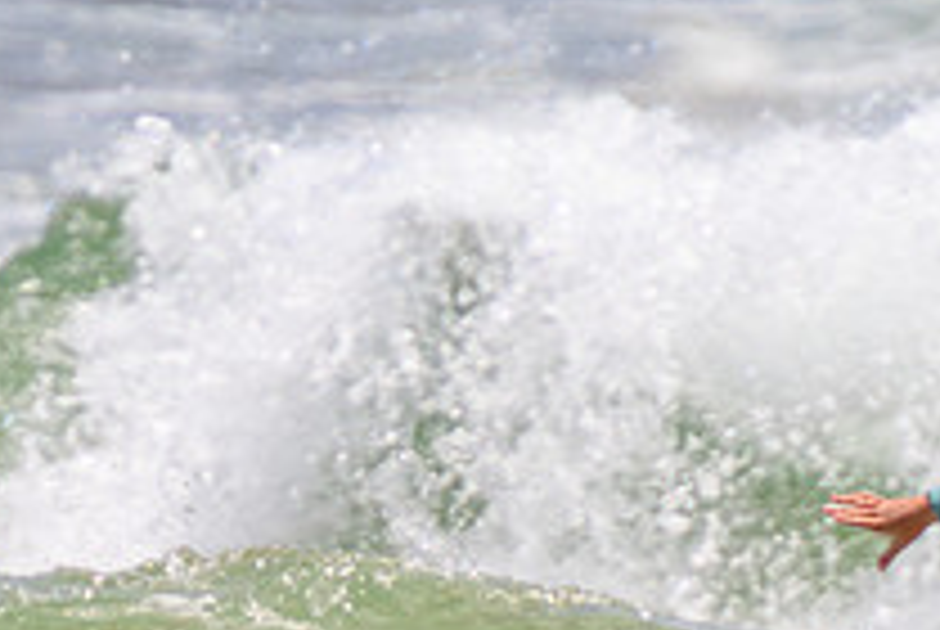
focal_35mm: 1525
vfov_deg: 0.9
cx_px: 502
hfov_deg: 1.4
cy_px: 477
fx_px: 39875
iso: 200
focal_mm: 400
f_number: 5.6
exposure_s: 1/2000
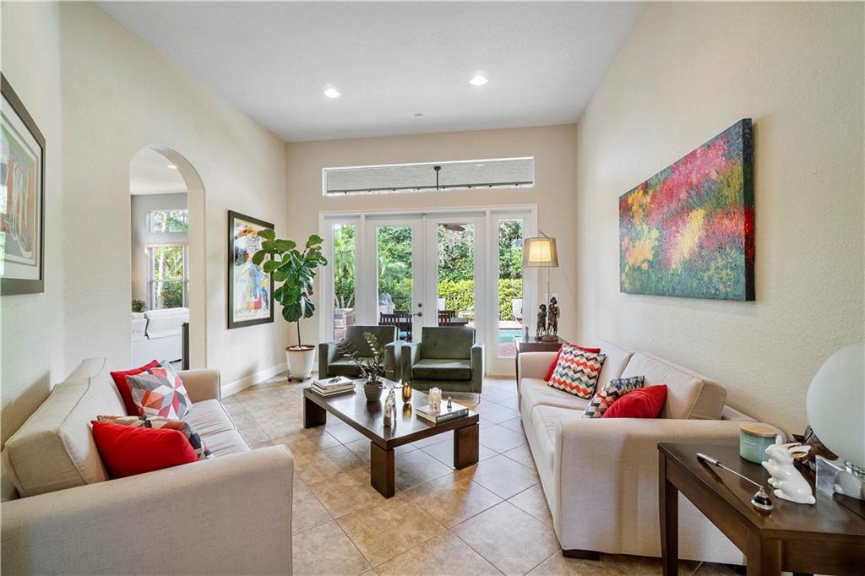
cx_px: 432
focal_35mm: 15
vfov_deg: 77.3
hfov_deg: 100.4
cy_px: 288
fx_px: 360
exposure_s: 1/3
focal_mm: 10
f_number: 11
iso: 160
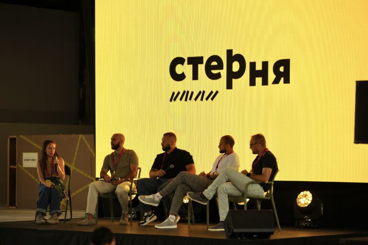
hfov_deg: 16.4
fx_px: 1277
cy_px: 122
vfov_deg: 11.0
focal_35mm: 125
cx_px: 184
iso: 320
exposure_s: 1/200
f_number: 2.8
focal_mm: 125
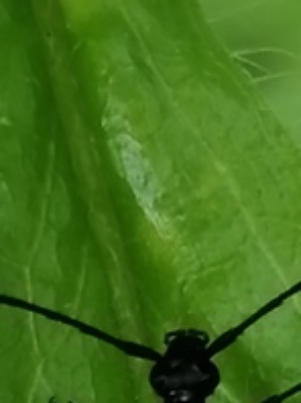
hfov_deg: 4.4
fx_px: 3916
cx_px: 106
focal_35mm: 337
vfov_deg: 5.8
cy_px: 566
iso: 50
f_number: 1.8
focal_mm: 3.46
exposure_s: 1/293
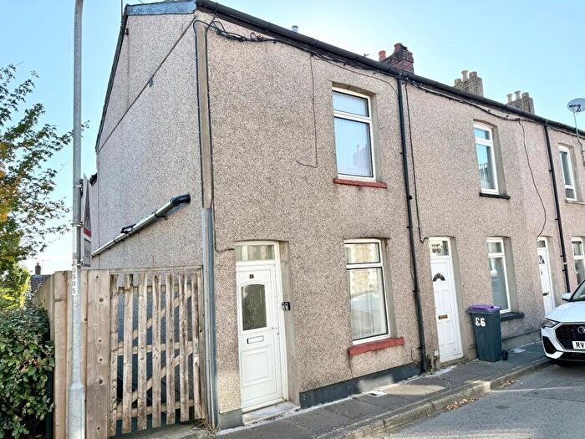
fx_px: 406
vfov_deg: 56.8
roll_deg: +1.9
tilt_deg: +7.8
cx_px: 292
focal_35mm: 24
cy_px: 220
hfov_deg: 71.6
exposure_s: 1/1727
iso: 100
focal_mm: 6.76
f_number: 1.78
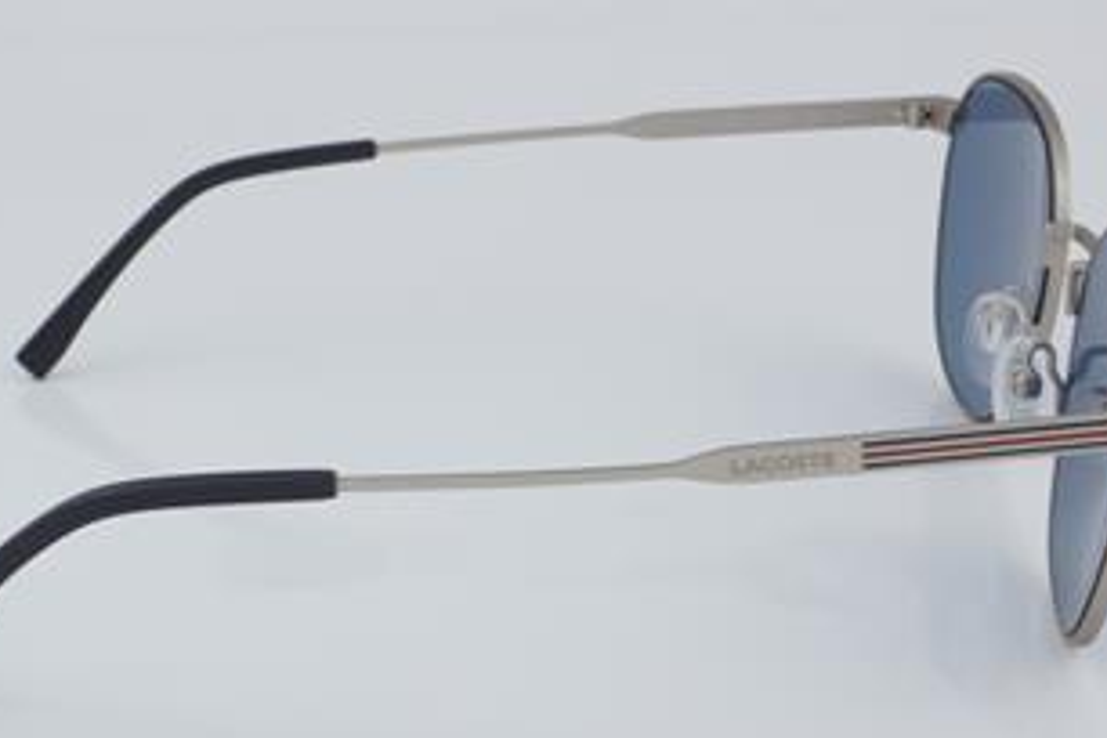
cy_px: 449
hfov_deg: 20.8
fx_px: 3013
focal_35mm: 98
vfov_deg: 14.0
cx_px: 496
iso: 100
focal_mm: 50
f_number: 32
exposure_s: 1/4
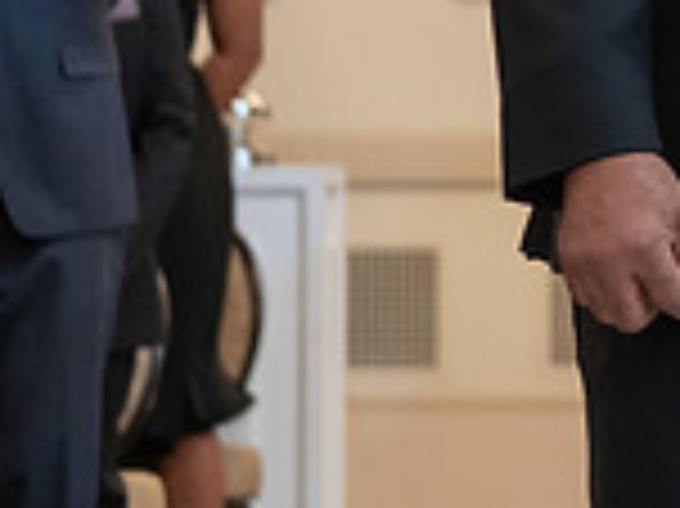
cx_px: 1393
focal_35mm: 316
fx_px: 6203
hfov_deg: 6.1
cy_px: -326
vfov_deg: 4.7
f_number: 2.8
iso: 2000
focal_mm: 70
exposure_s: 1/100
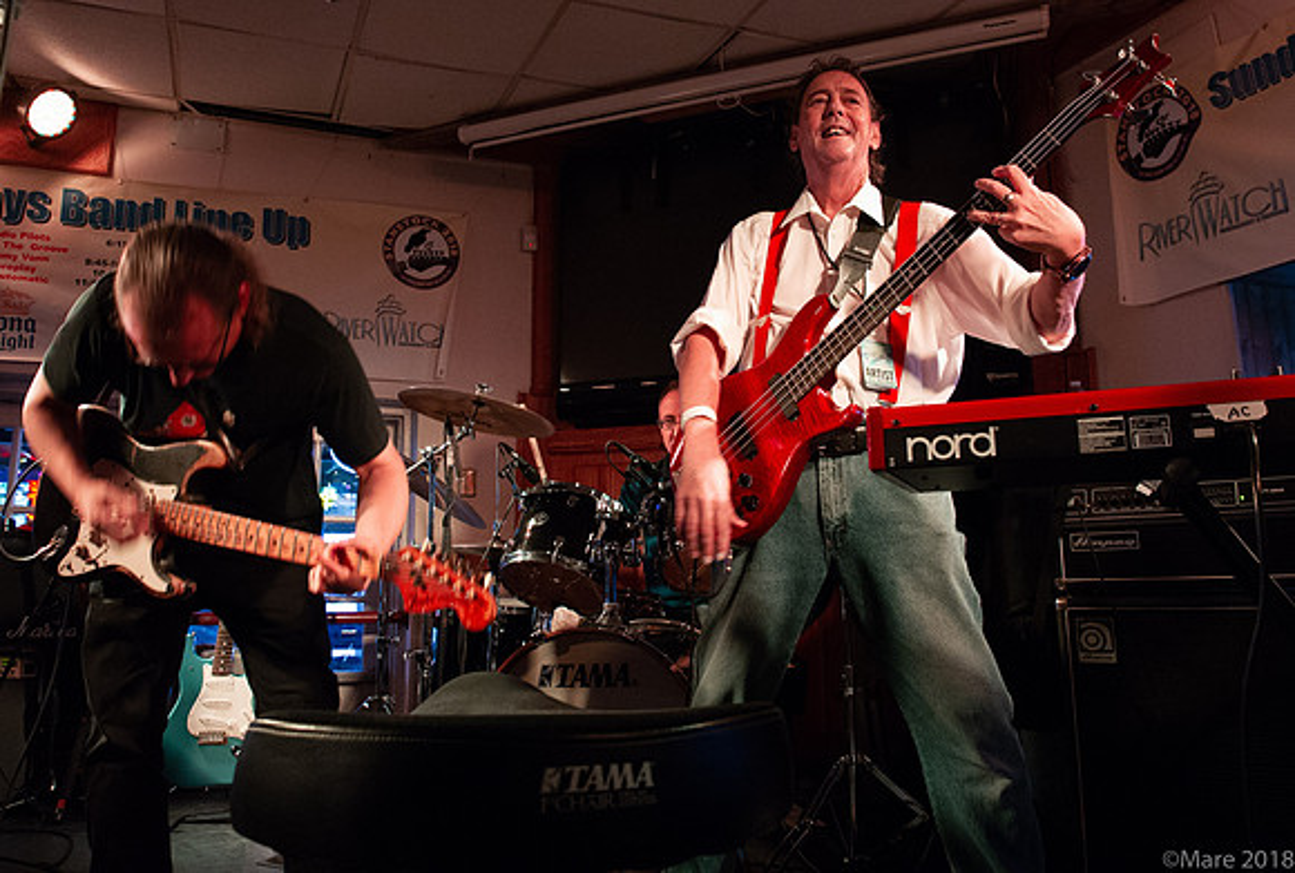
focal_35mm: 27
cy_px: 384
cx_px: 609
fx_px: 981
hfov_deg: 66.8
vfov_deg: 47.9
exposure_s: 1/60
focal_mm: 24
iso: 6400
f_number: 6.3
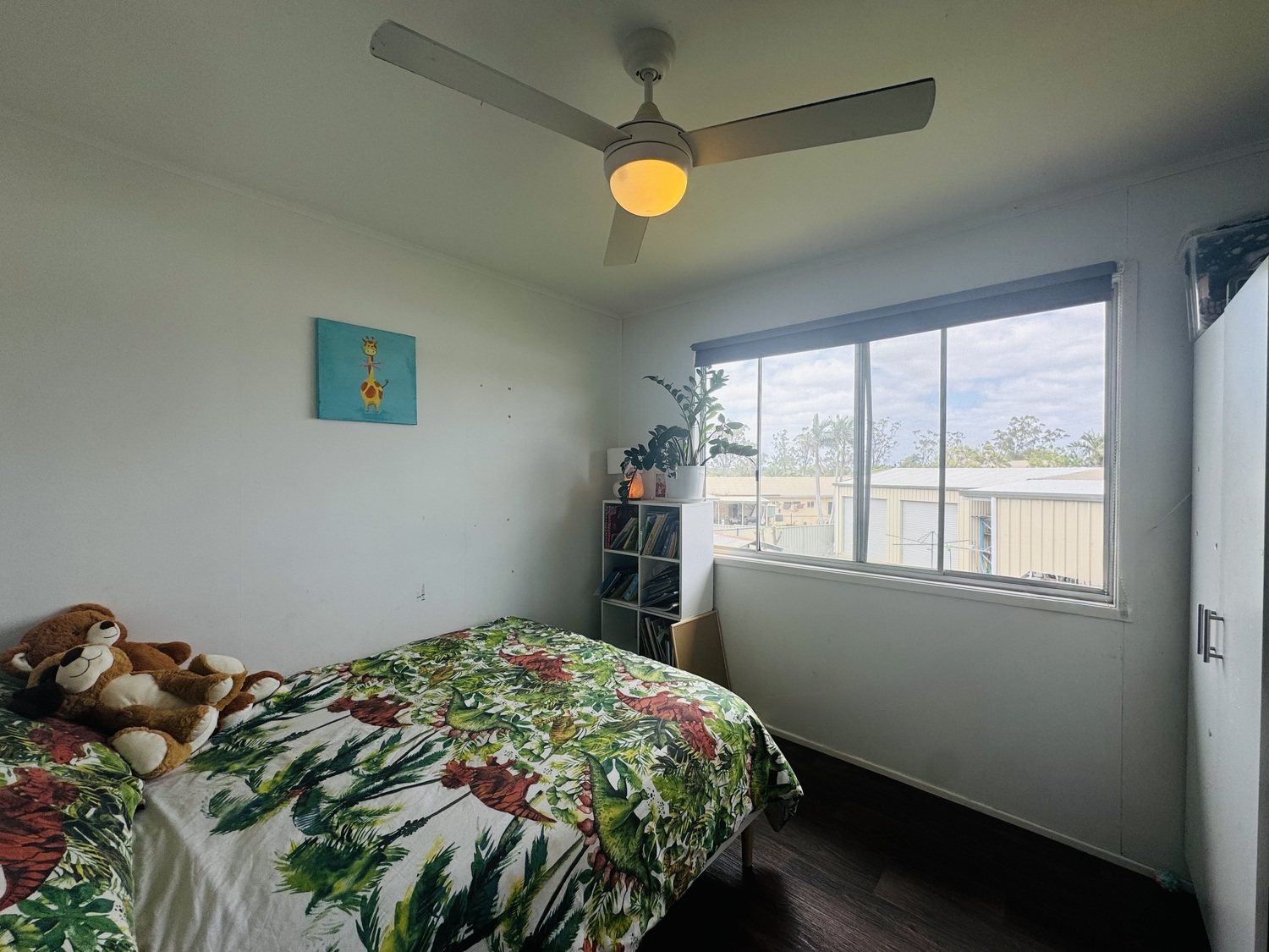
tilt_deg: -0.8
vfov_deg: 85.7
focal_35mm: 14
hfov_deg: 102.1
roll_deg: +0.0
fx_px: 513
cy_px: 476
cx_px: 634
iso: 40
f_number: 2.2
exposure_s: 1/289
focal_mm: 2.22
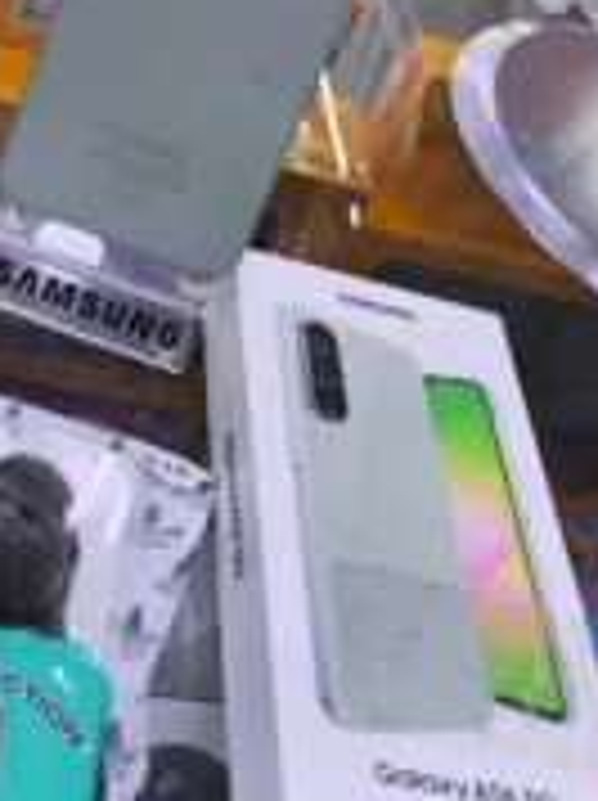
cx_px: 90
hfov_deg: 26.3
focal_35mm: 54
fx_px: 1247
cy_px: 302
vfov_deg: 35.4
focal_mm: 4.68
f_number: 1.8
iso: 50
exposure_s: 1/100
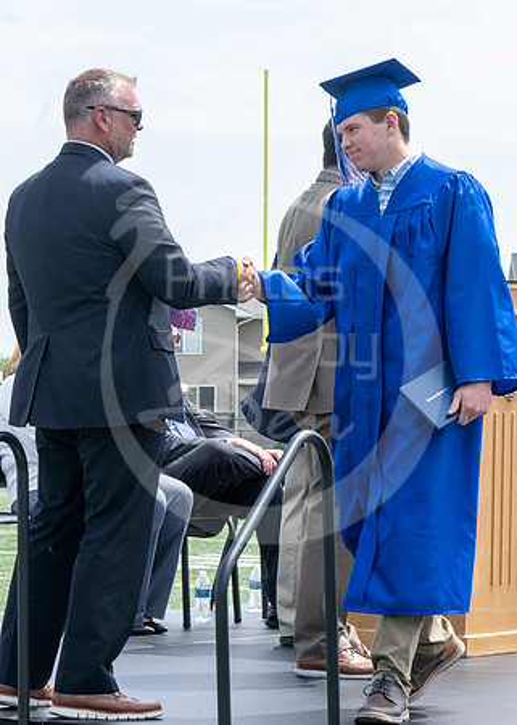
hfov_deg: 8.8
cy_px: 225
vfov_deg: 12.3
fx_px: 3359
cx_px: 89
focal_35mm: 163
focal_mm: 70
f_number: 13
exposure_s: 1/250
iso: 200
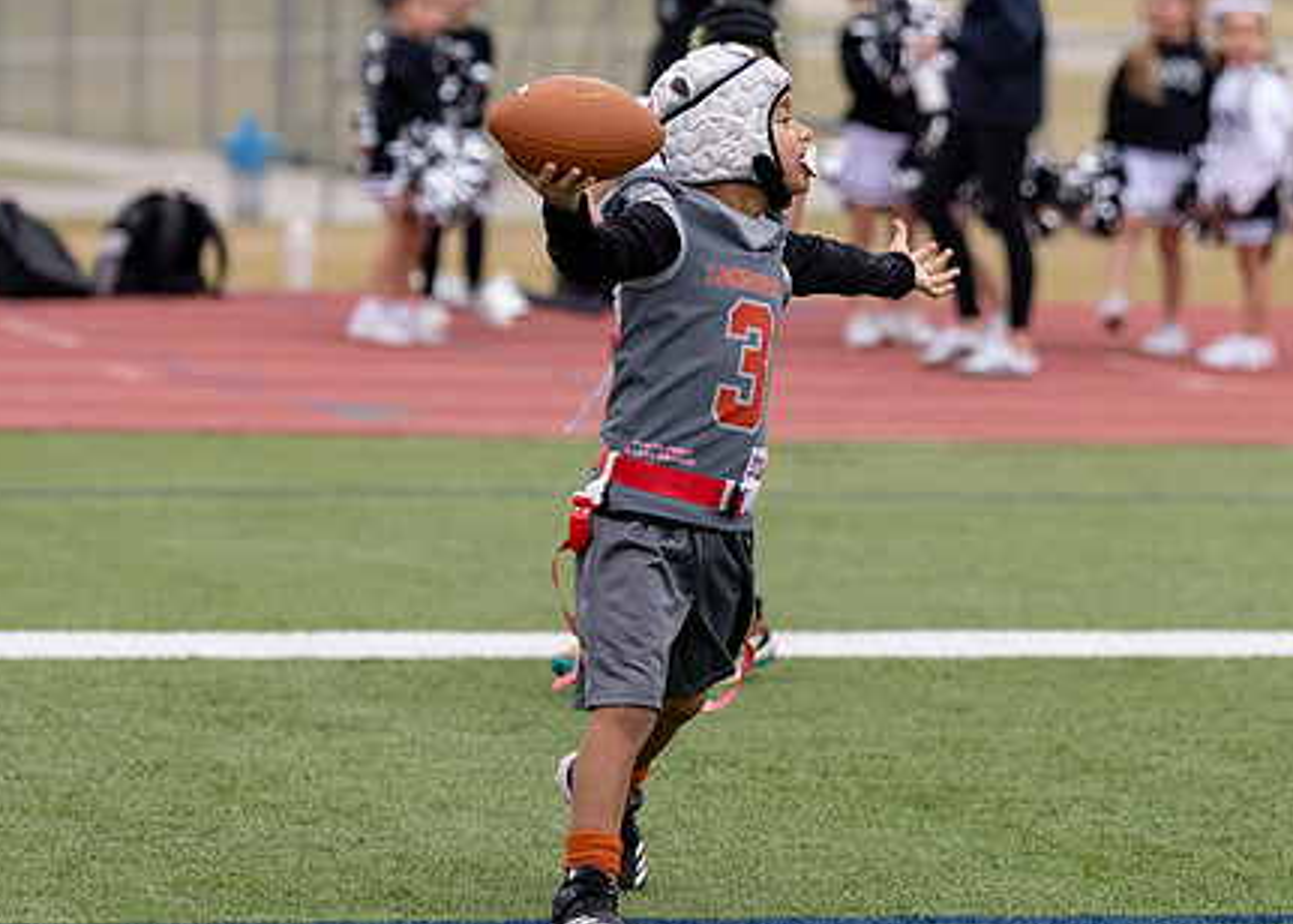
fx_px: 8227
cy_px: 333
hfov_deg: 9.0
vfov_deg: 6.4
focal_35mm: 224
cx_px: 692
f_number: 3.2
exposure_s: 1/1000
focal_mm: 127
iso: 400
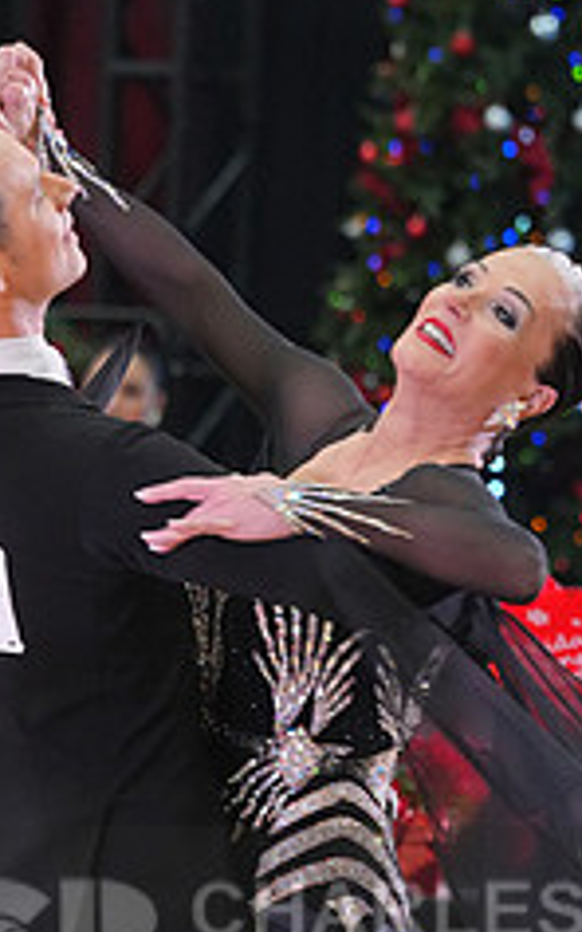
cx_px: 435
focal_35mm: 500
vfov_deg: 4.2
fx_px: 12697
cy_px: 960
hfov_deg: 2.6
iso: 3200
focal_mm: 200
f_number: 5.6
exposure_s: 1/200
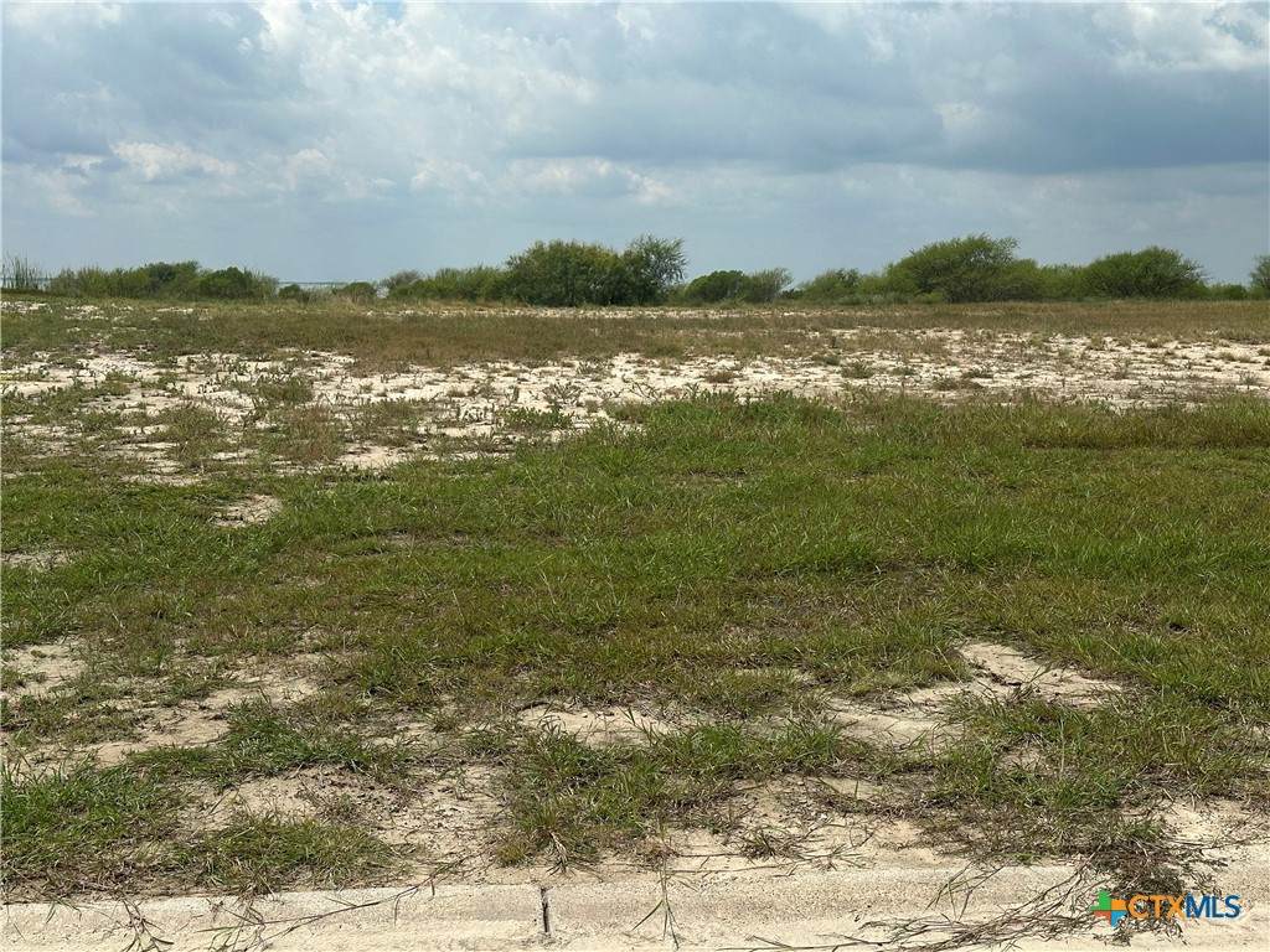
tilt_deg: -5.4
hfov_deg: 39.7
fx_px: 1761
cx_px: 635
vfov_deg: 30.3
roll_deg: -0.2
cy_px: 476
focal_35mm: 48
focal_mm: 6.86
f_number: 1.78
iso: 64
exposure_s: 1/7092
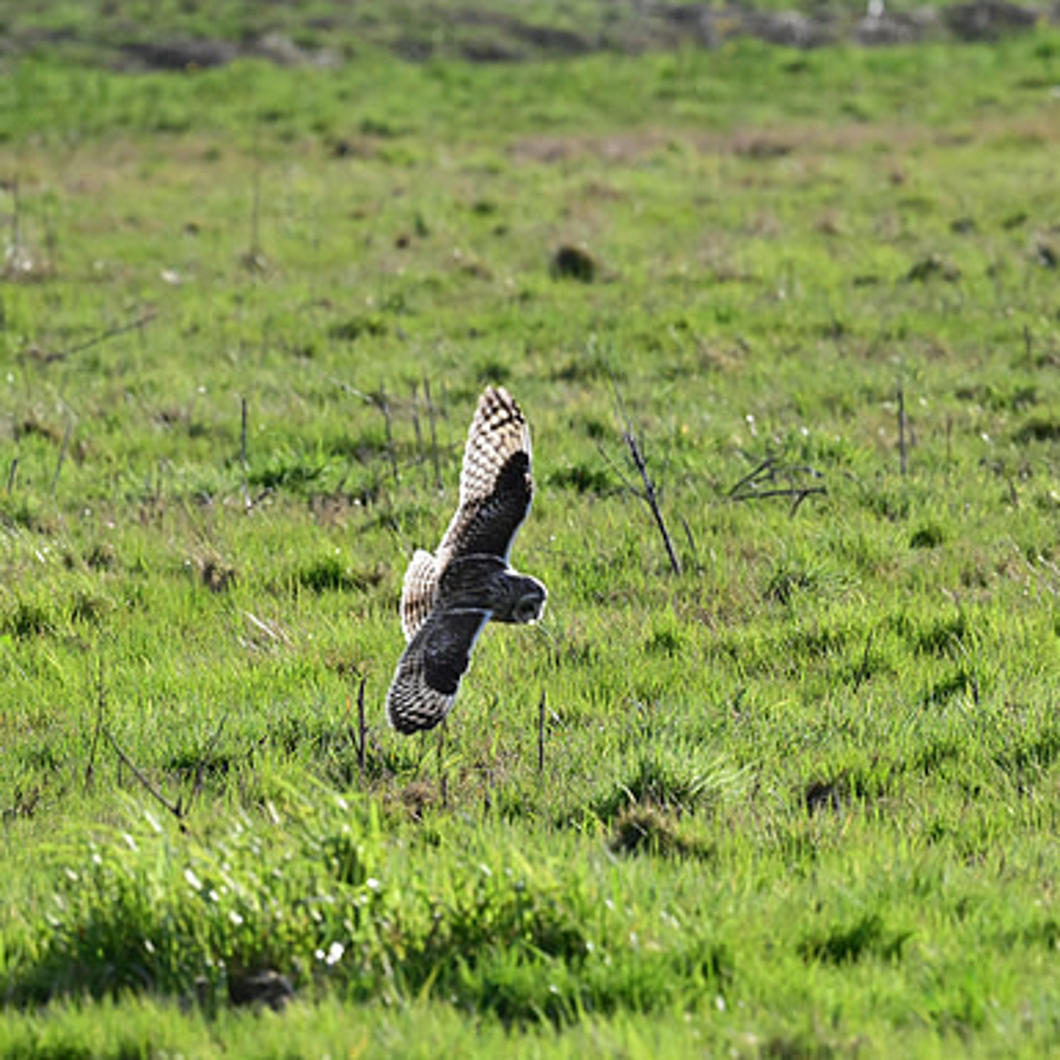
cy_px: 530
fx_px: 26642
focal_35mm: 769
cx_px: 658
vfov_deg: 2.3
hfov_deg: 2.3
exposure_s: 1/8000
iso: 6400
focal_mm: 600
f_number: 11
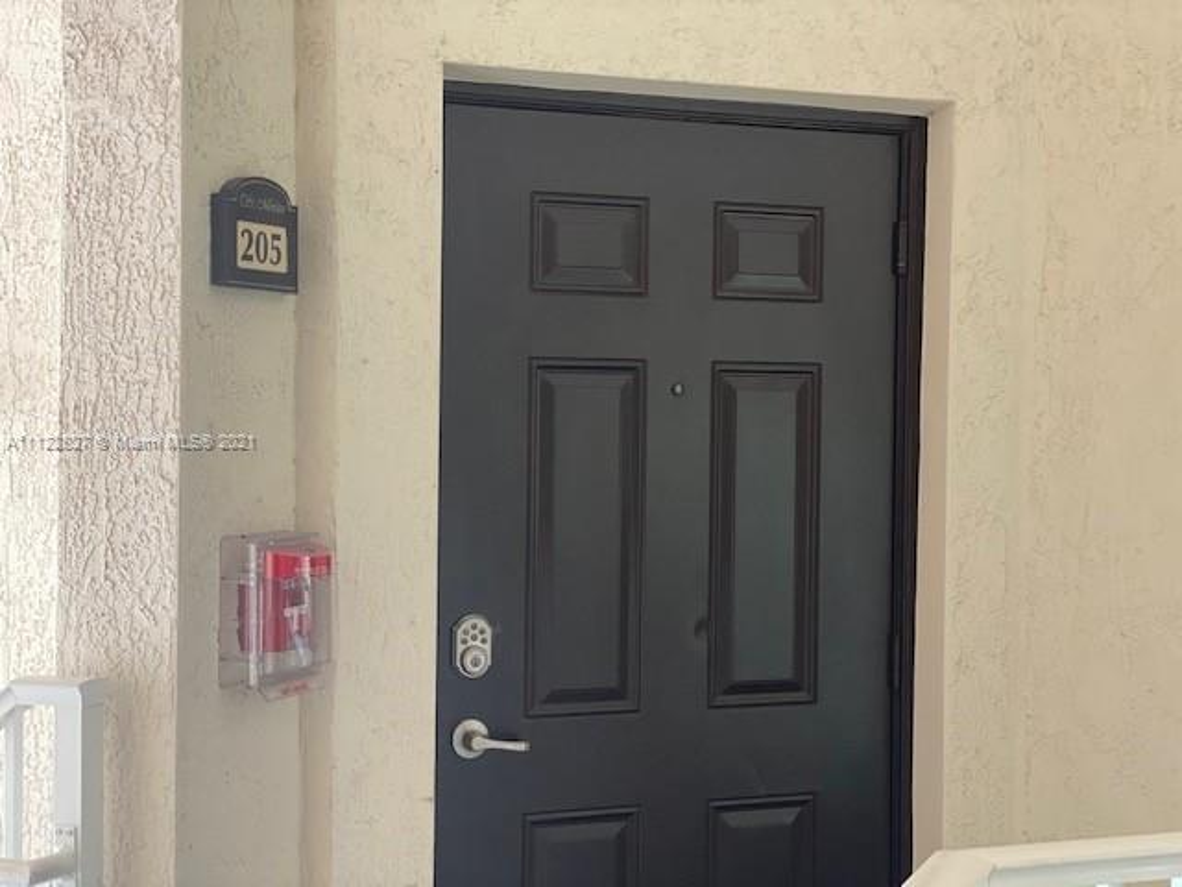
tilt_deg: -0.6
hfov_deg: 36.8
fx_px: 1776
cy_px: 444
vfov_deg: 28.0
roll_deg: -1.4
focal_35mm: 52
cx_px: 591
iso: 250
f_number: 2
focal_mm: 6
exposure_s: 1/83
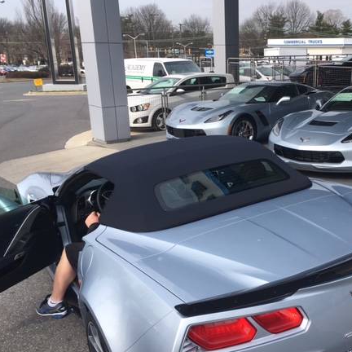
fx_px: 437
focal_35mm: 38
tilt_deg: -17.7
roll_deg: -1.6
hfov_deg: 43.0
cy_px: 189
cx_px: 244
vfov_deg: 43.8
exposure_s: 1/1012
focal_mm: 4.15
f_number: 2.2
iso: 25
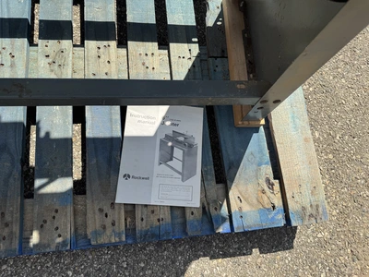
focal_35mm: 24
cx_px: 184
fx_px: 256
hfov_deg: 71.6
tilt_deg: -74.4
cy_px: 138
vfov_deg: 56.8
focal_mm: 6.76
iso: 80
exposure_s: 1/3597
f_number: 1.78
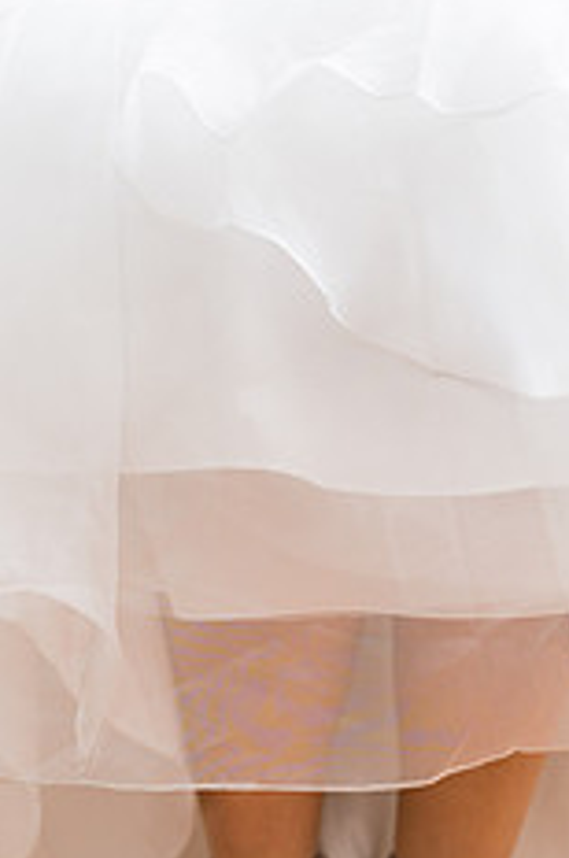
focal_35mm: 68
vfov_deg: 28.7
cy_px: 751
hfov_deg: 20.0
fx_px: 1617
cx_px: 284
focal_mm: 35
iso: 200
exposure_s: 1/320
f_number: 1.4
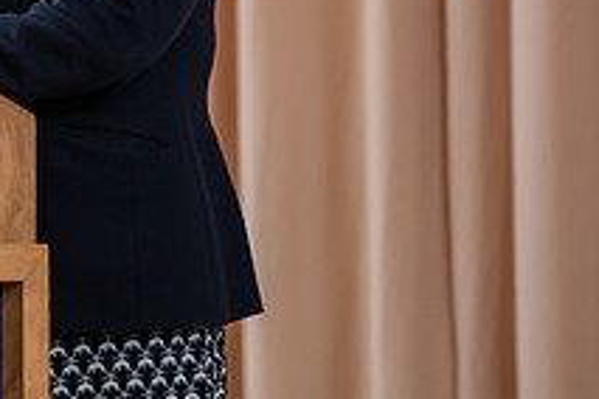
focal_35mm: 544
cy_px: -35
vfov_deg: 2.5
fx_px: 9051
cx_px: -138
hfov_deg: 3.8
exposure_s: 1/200
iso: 1600
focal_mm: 200
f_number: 3.2
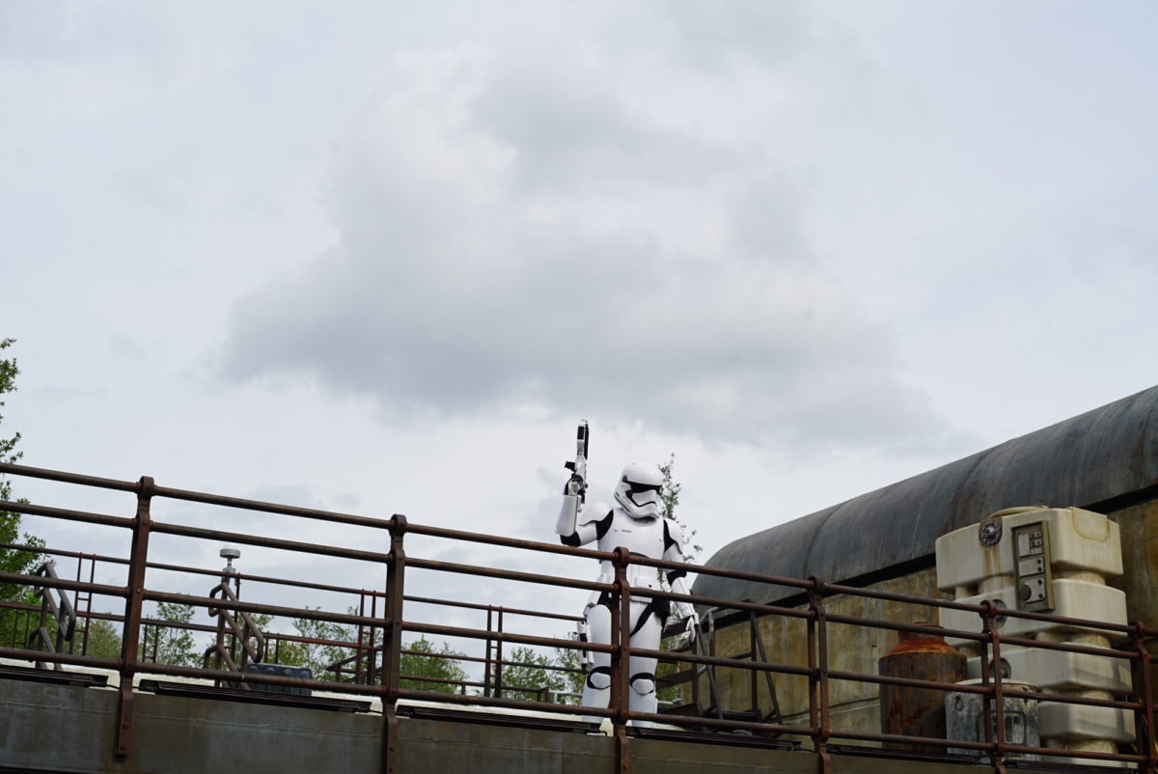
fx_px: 1609
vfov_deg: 27.0
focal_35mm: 50
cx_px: 579
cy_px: 387
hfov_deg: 39.6
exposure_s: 1/250
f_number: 10
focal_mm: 50
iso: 100
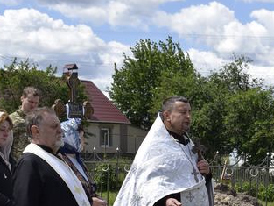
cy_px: 203
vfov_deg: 13.6
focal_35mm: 107
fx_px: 848
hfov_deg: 17.8
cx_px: 291
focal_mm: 31
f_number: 10
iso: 200
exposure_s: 1/400
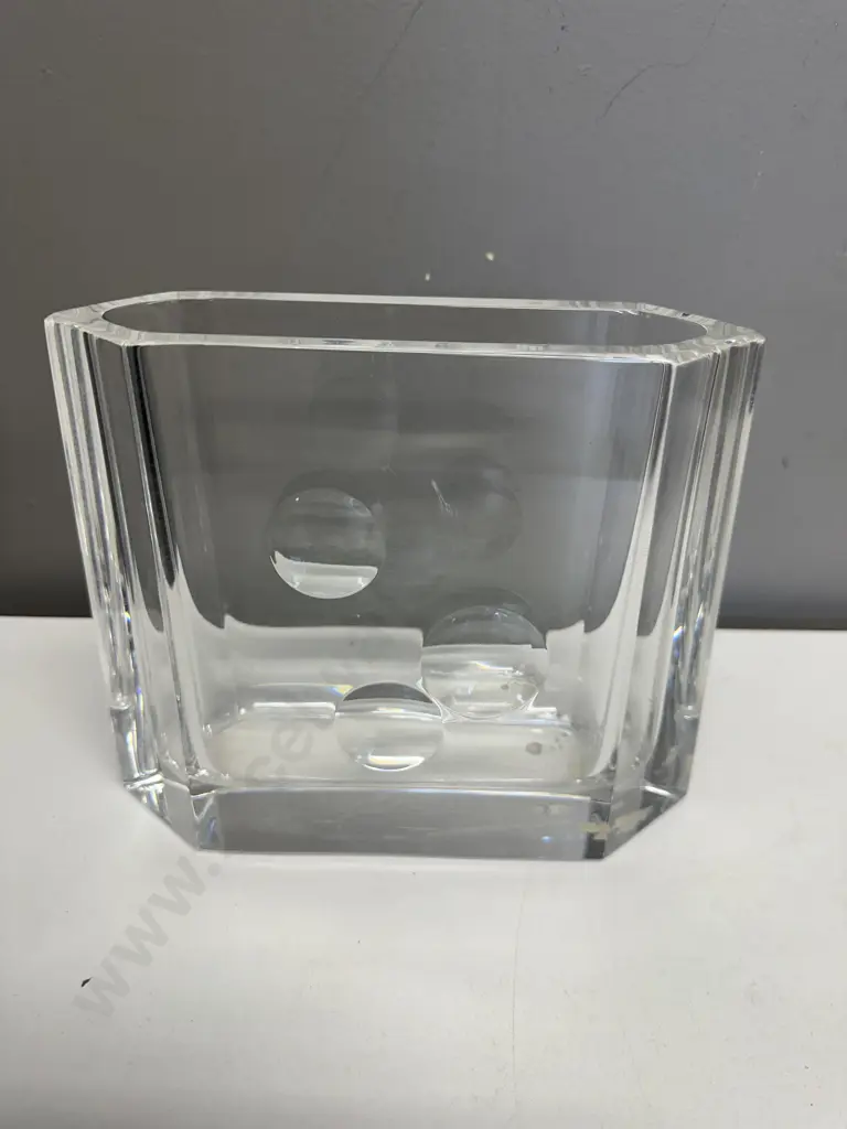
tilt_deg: -30.8
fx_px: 783
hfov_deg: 56.8
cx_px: 424
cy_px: 564
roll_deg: -0.9
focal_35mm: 24
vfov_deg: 71.6
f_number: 1.78
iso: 80
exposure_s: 1/100
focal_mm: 6.86
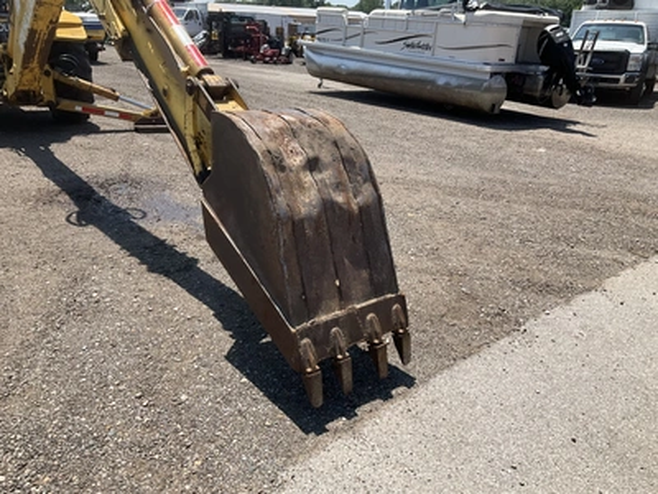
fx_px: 551
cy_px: 247
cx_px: 329
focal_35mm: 29
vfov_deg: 48.2
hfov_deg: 61.7
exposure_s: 1/1730
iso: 25
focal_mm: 3
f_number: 1.8
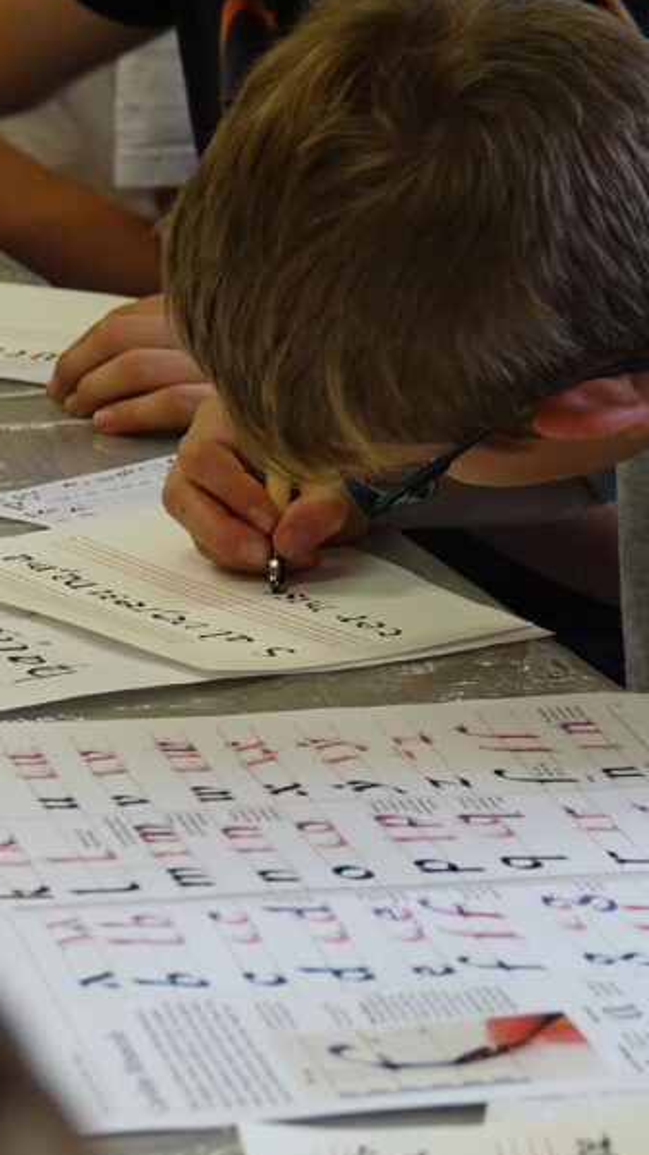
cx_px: 494
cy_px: 638
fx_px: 6981
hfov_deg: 5.3
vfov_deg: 9.5
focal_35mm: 228
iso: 800
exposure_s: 1/80
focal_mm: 46.41
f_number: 4
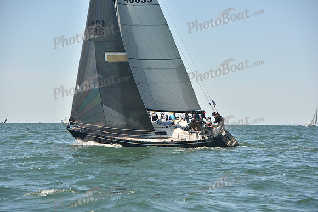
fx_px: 1060
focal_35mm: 120
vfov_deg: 11.4
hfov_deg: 17.1
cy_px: 106
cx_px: 159
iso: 250
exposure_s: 1/800
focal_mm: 120
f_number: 5
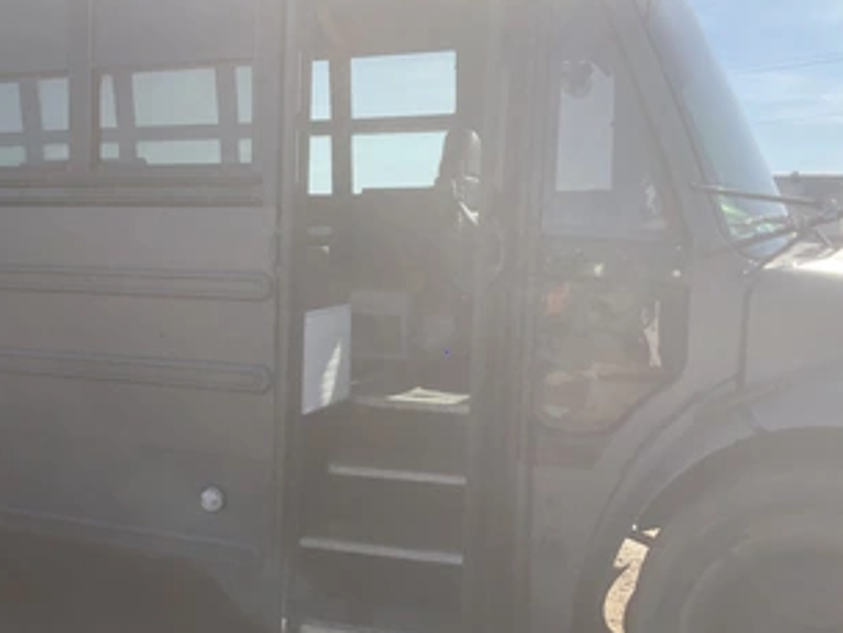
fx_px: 926
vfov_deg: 37.7
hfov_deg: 48.9
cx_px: 373
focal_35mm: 38
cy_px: 354
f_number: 1.8
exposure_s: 1/997
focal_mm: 3
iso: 25
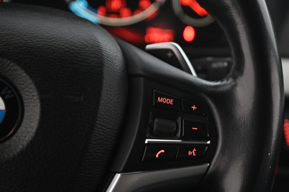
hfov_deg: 14.4
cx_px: 206
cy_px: 132
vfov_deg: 9.6
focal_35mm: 142
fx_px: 1139
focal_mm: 92
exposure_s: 1/15
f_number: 4
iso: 2000
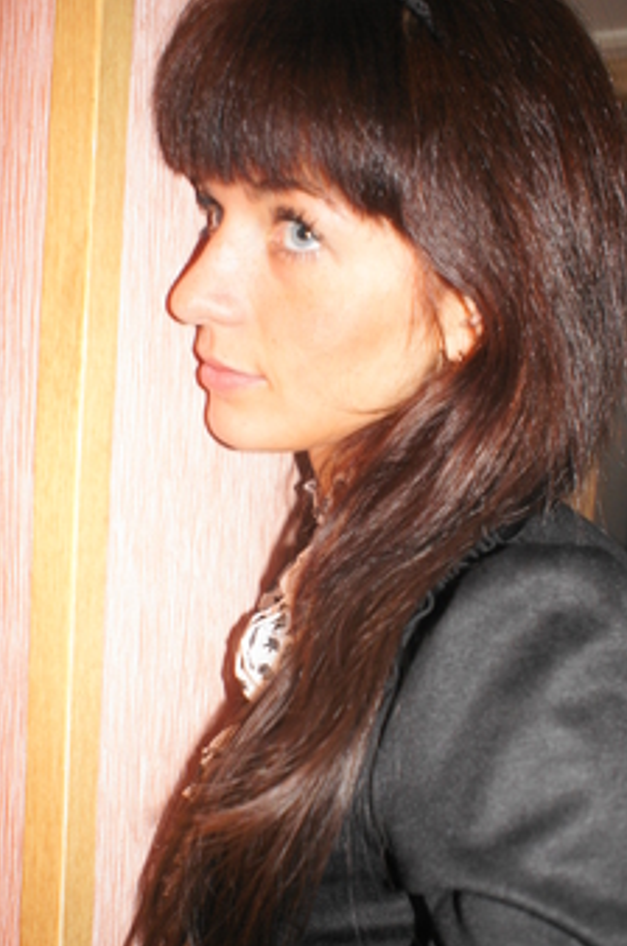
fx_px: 839
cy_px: 532
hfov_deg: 40.9
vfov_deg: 58.6
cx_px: 295
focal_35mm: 32
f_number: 2.8
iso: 500
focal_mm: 16
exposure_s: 1/60
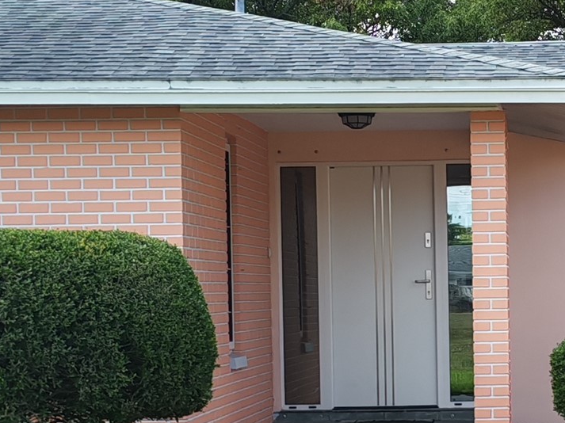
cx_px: 465
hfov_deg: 16.4
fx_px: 1941
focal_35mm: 119
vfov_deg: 12.4
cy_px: 331
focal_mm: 6.12
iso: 50
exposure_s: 1/450
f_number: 1.9
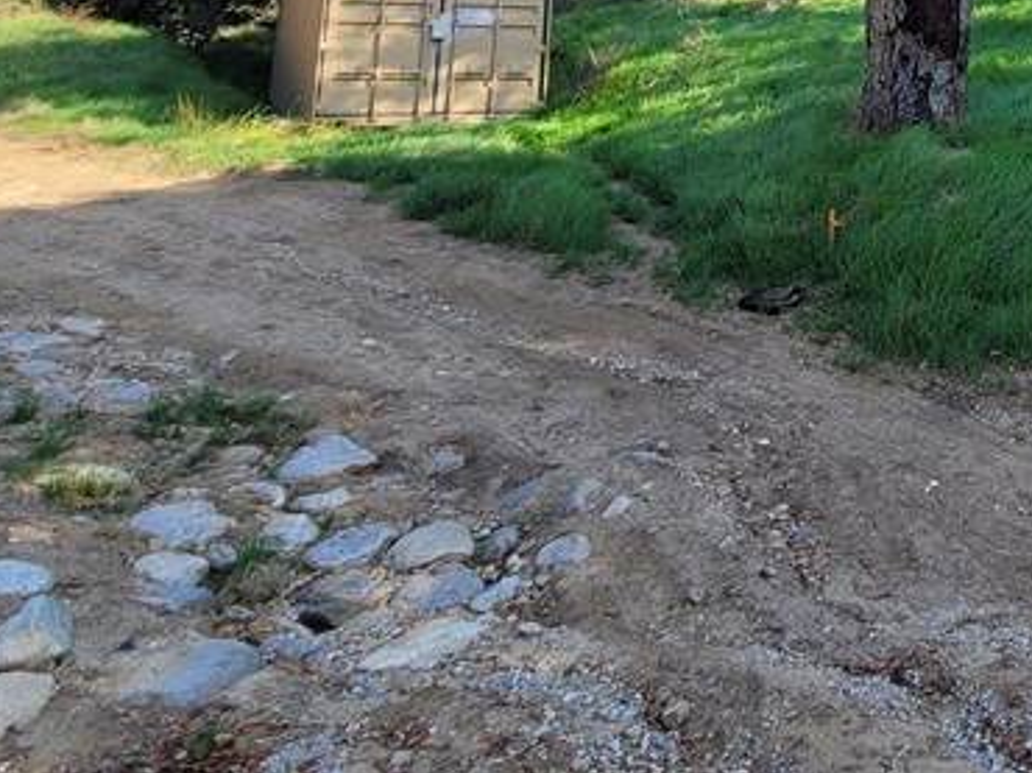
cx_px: 1191
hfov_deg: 39.6
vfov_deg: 33.5
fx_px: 1073
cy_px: -114
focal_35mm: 36
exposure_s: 1/550
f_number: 2.2
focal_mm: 2.2
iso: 64
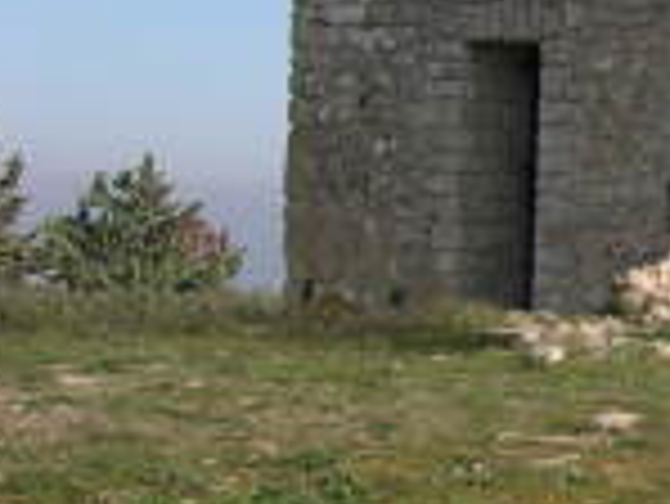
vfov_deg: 9.7
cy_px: 104
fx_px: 2964
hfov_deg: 11.7
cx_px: 1313
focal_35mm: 153
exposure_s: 1/200
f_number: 7.6
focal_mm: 8
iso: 100
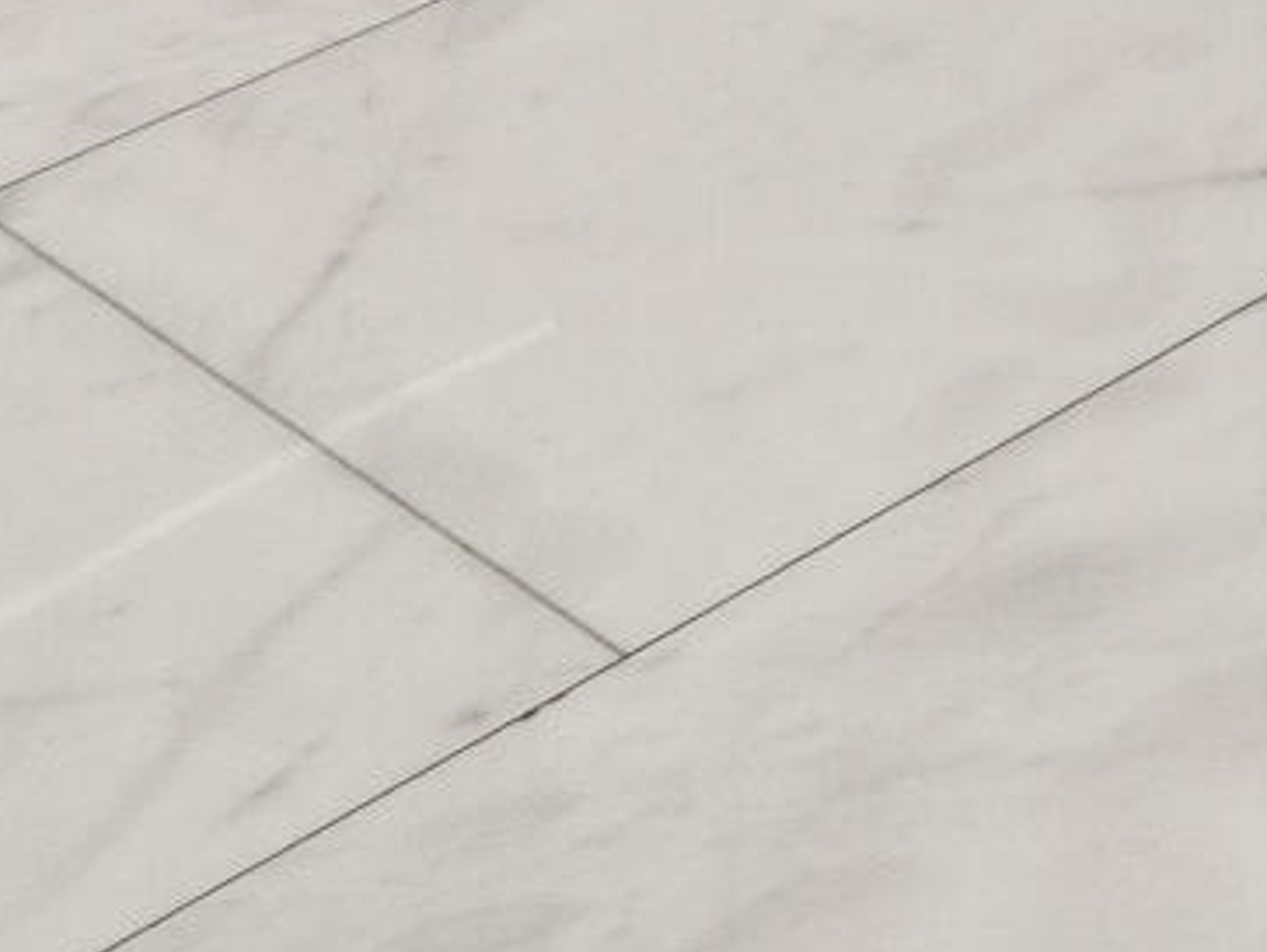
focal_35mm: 127
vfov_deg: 8.5
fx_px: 4653
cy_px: -2385
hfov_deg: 12.7
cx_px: 2838
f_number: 4.5
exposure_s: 1/15
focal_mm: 16
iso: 400
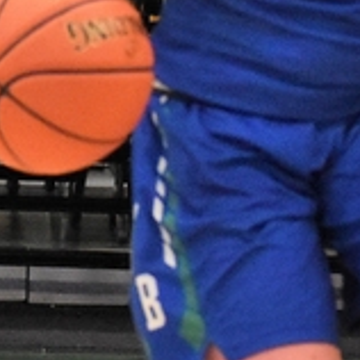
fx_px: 12798
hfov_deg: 1.6
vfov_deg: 1.6
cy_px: 161
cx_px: 834
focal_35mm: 1088
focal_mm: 135
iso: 3200
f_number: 4.8
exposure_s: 1/500
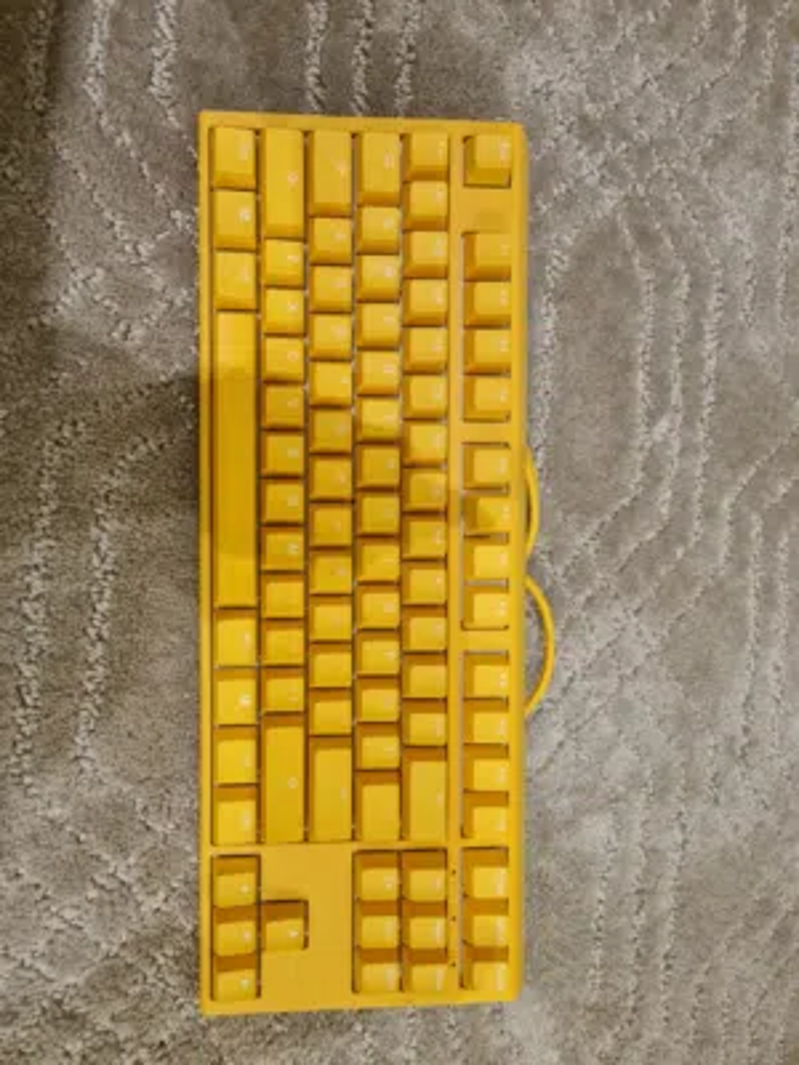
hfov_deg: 53.1
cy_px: 532
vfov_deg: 67.3
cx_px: 400
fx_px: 800
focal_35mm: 26
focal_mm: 5.4
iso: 640
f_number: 1.8
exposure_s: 1/50
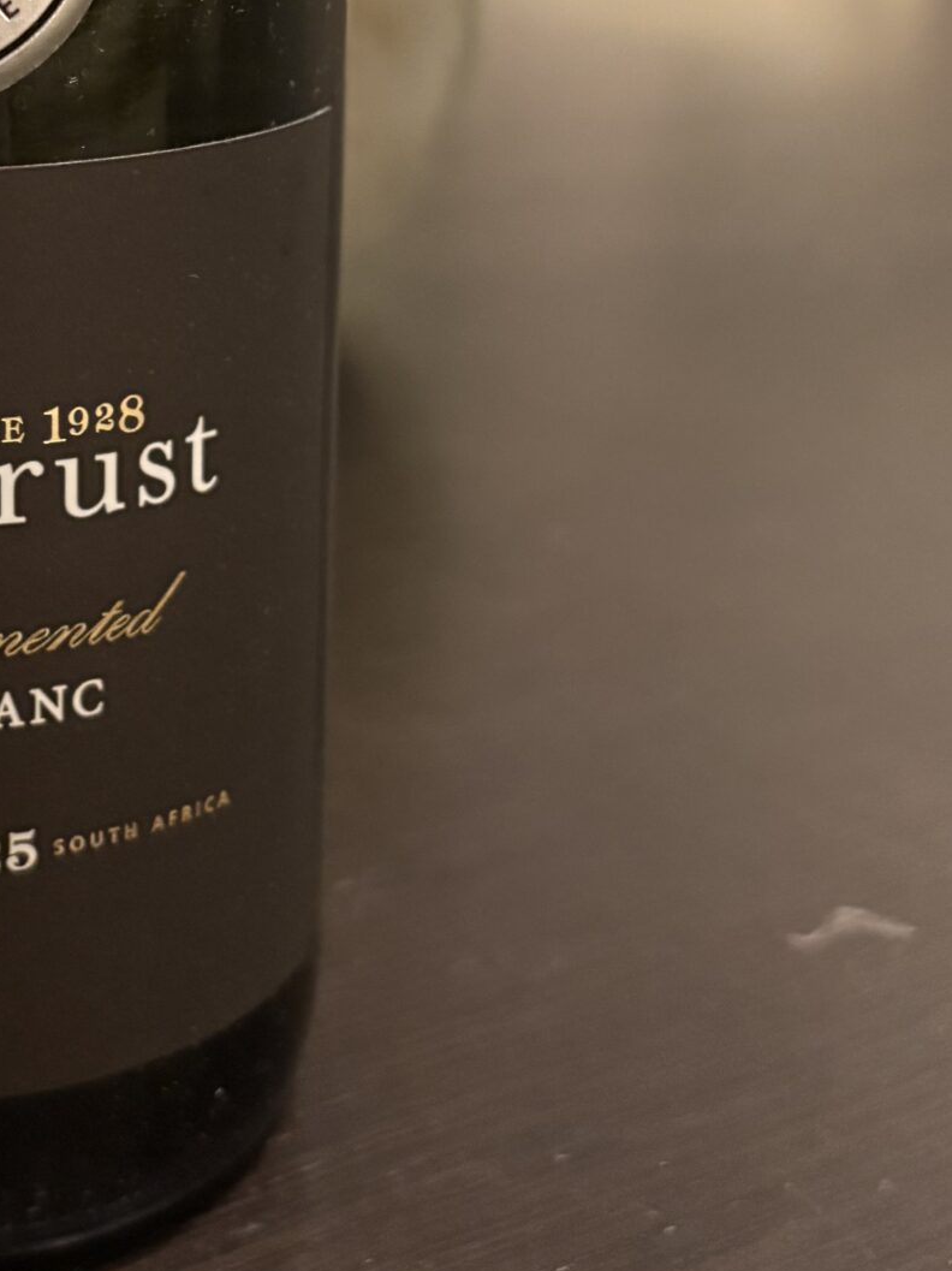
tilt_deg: -14.6
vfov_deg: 30.0
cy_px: 249
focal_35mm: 63
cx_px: -103
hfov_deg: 22.0
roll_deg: +0.8
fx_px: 2312
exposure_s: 1/25
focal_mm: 5.96
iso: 640
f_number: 1.6
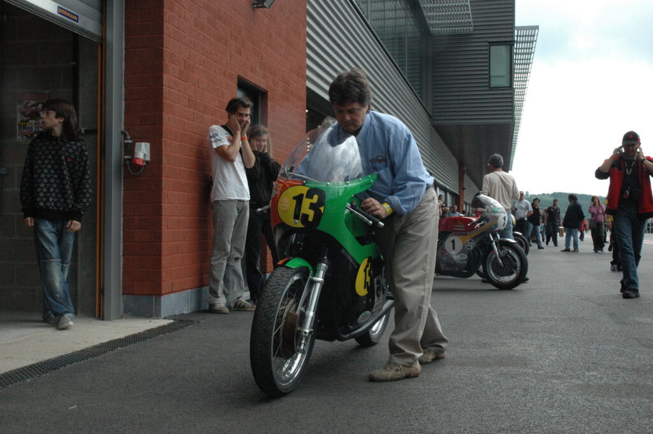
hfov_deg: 45.0
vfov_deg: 30.8
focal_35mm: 44
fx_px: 788
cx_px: 326
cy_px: 217
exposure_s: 1/320
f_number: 10
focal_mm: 29
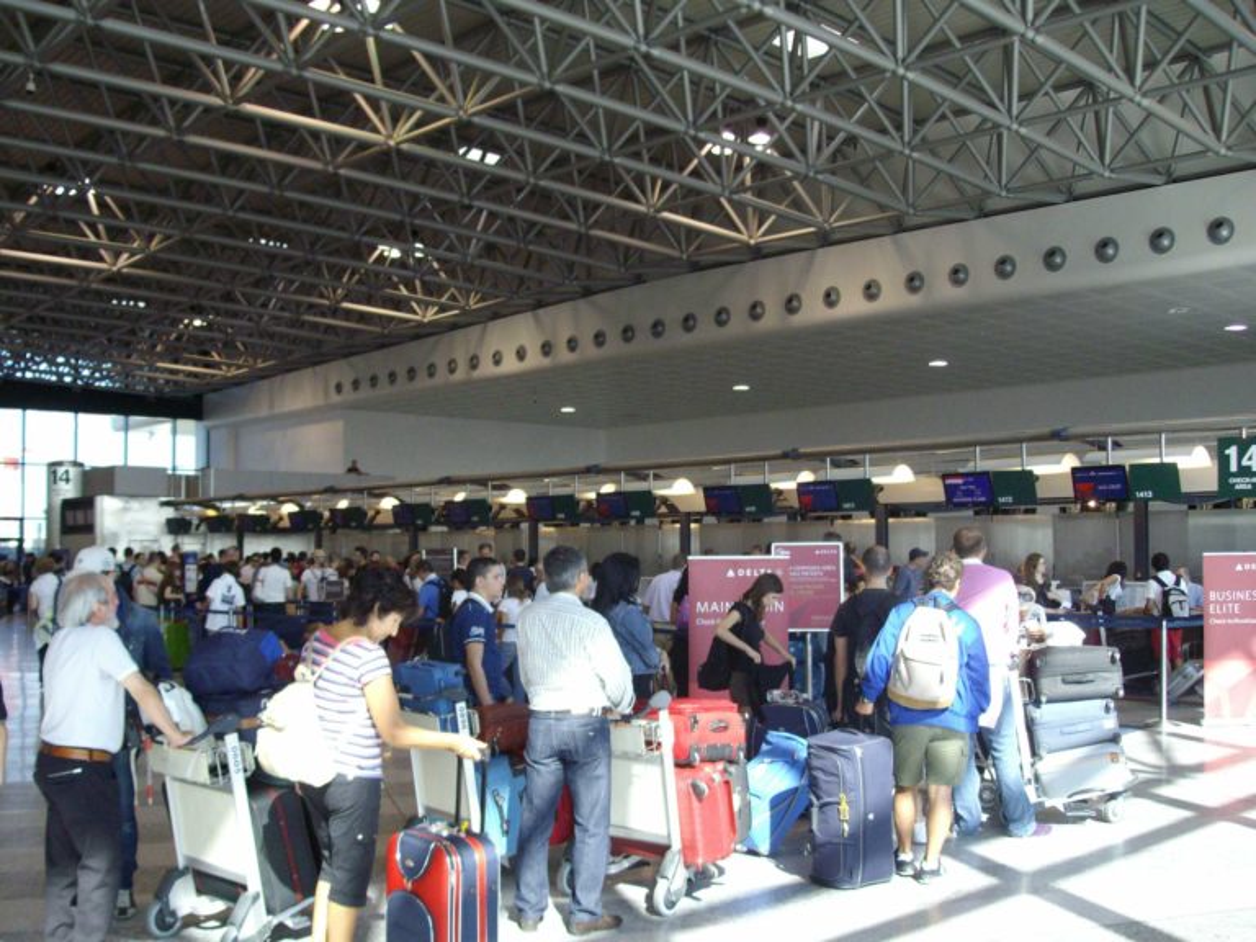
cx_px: 628
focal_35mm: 36
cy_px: 471
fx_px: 1306
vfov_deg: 39.7
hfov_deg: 51.4
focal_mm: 6
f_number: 2.7
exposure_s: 1/160
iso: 160
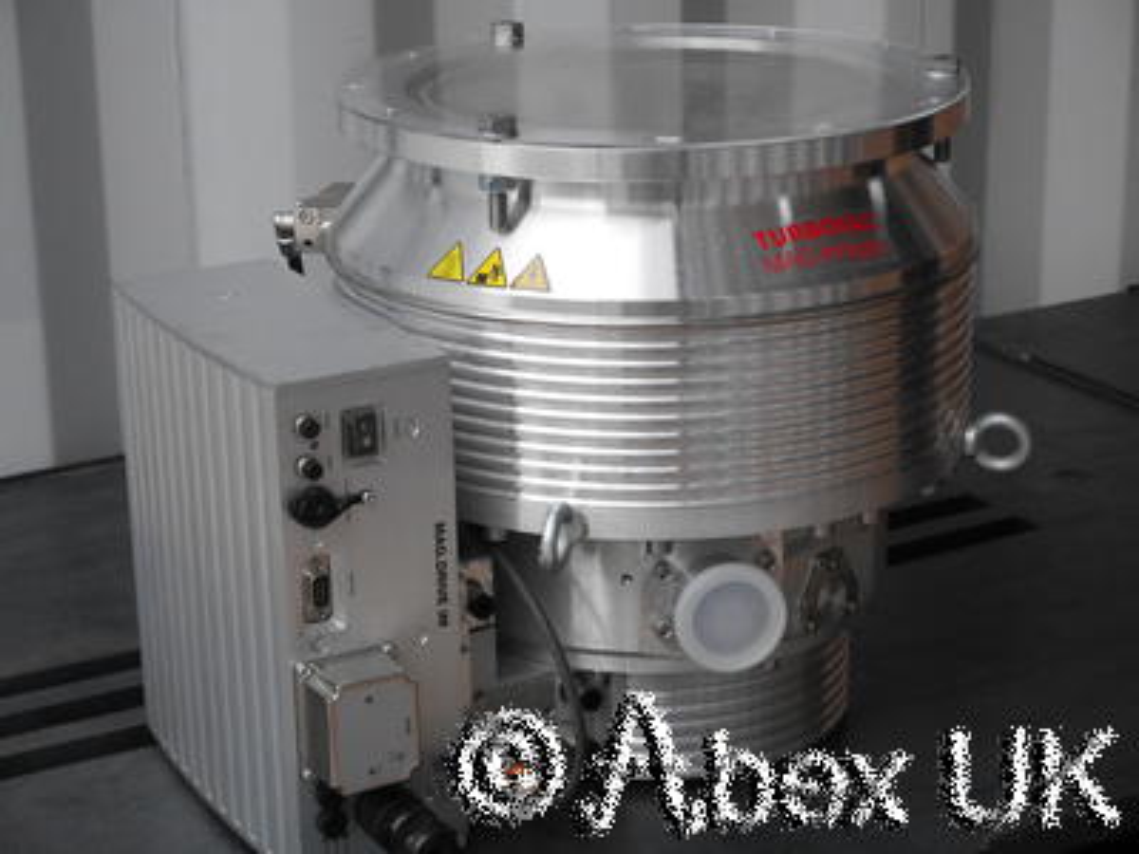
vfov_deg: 19.9
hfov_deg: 26.3
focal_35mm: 74
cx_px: 570
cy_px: 427
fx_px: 2435
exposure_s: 1/500
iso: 3200
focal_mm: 37
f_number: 11
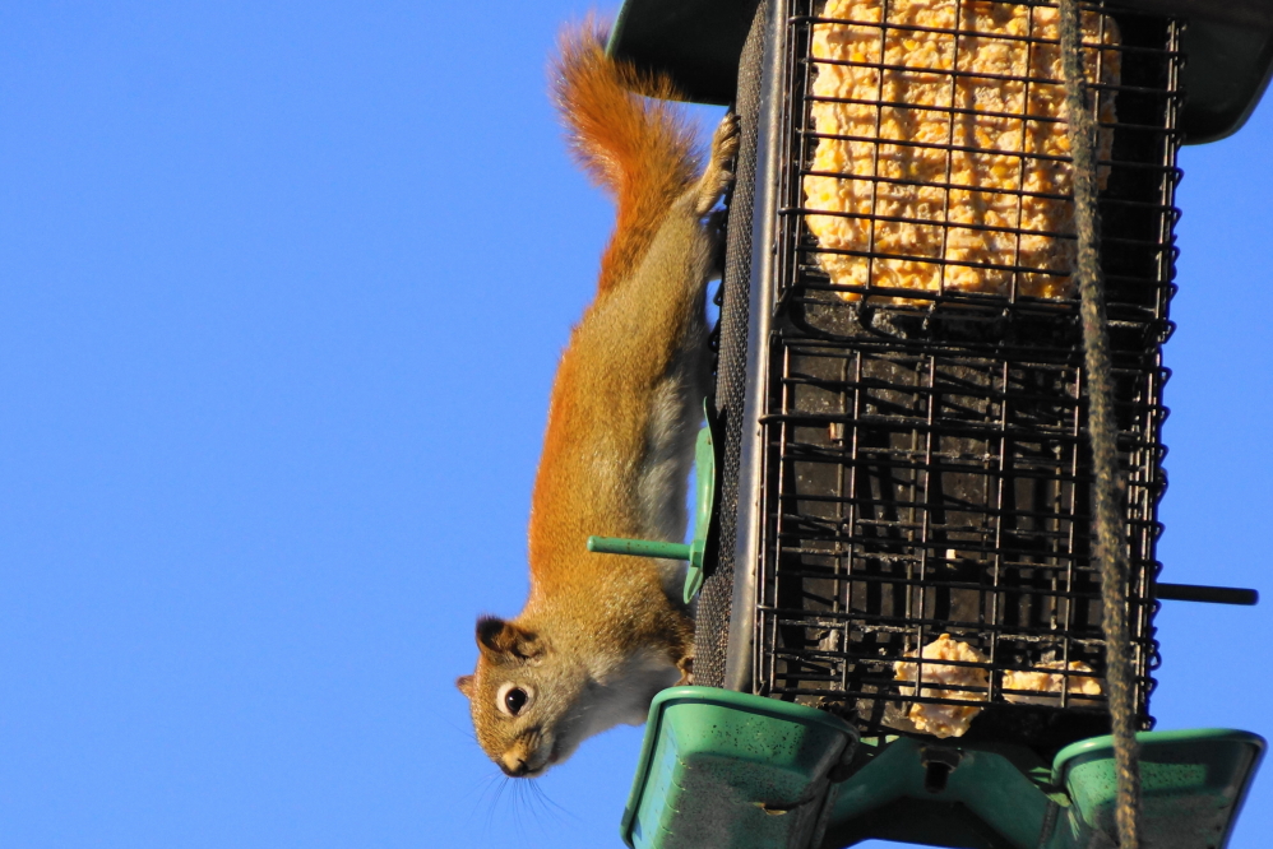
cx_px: 636
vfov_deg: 4.4
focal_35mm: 315
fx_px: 11141
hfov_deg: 6.5
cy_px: 424
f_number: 6.3
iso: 200
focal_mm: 210
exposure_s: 1/400
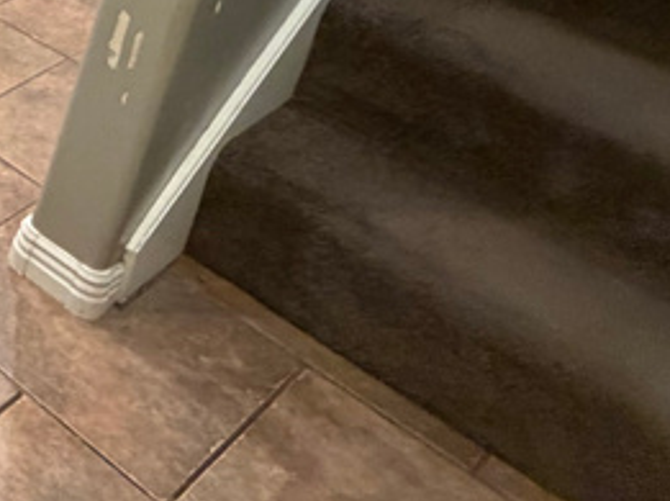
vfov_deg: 22.9
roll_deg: -0.8
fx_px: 1063
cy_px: -190
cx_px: -498
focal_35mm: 55
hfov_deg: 22.6
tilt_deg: -22.8
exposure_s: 1/60
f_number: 2.2
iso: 320
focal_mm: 2.22
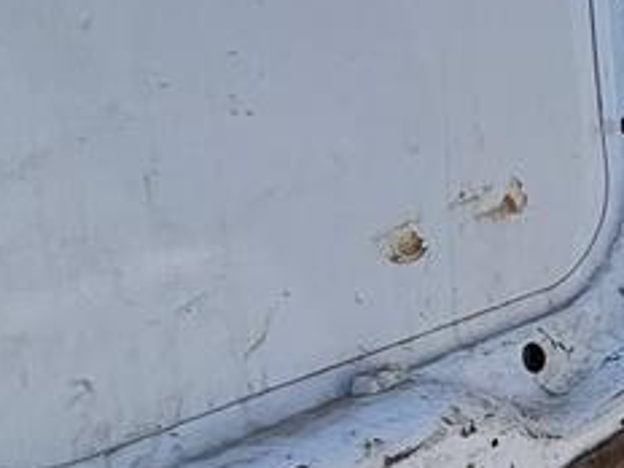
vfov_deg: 26.8
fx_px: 973
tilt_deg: -4.7
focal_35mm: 54
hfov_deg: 20.5
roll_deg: -2.9
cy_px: 137
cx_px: 1194
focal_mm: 2.22
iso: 64
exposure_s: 1/1110
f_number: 2.2
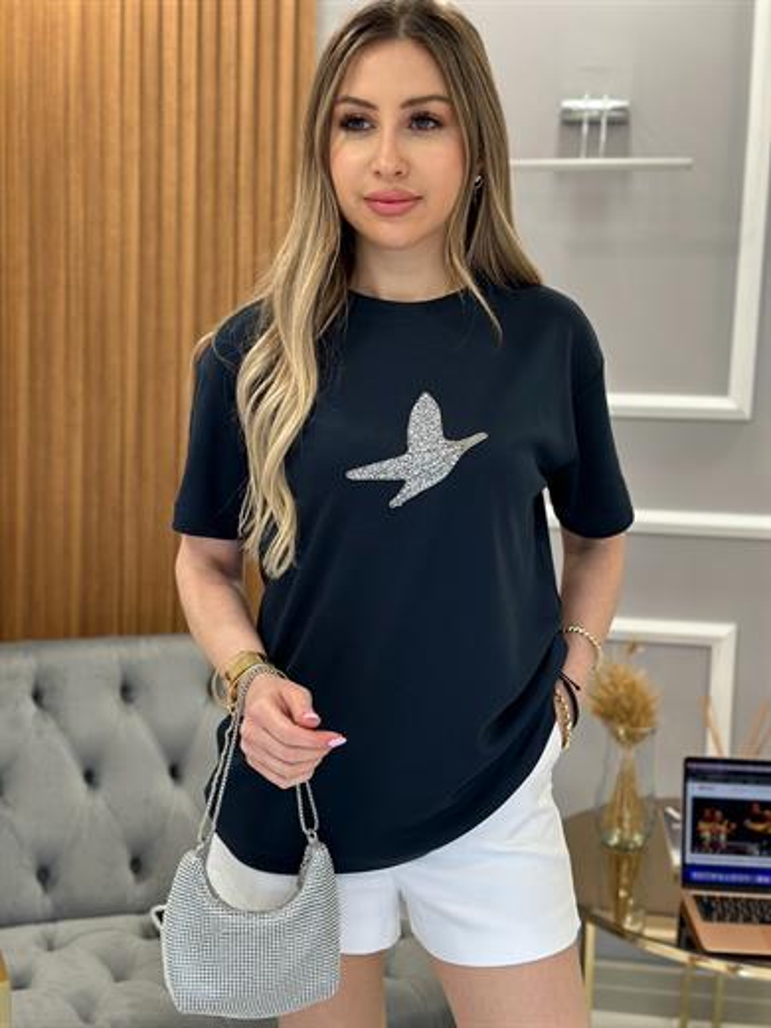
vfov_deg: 39.7
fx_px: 1425
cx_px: 386
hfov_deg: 30.3
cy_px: 514
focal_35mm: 48
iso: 100
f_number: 1.78
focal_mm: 6.86
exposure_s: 1/50
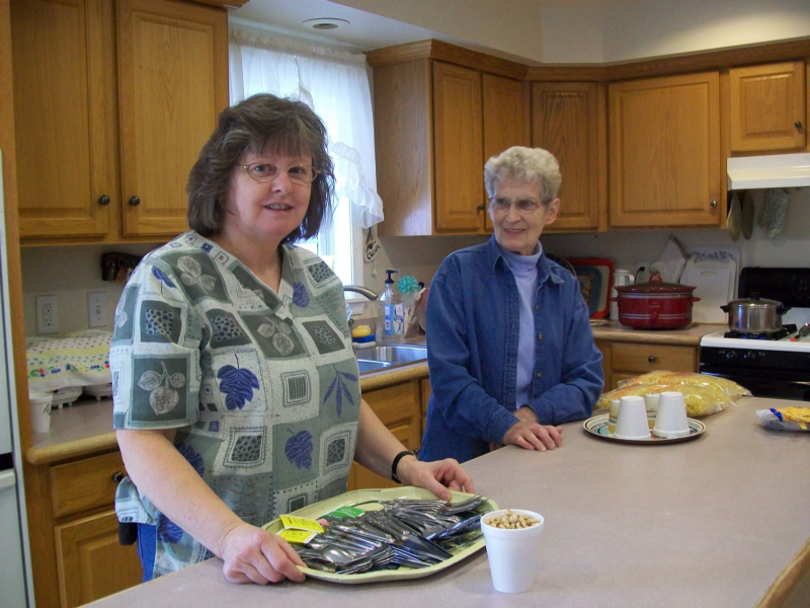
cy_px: 304
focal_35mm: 36
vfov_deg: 39.7
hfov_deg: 51.4
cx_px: 405
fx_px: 842
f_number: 2.7
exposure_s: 1/30
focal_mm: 6
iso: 160
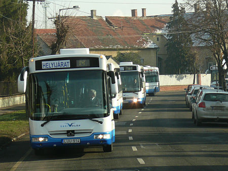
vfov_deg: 7.9
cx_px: 114
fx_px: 1232
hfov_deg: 10.6
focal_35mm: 187
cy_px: 86
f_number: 5
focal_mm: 22.2
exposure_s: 1/250
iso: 100
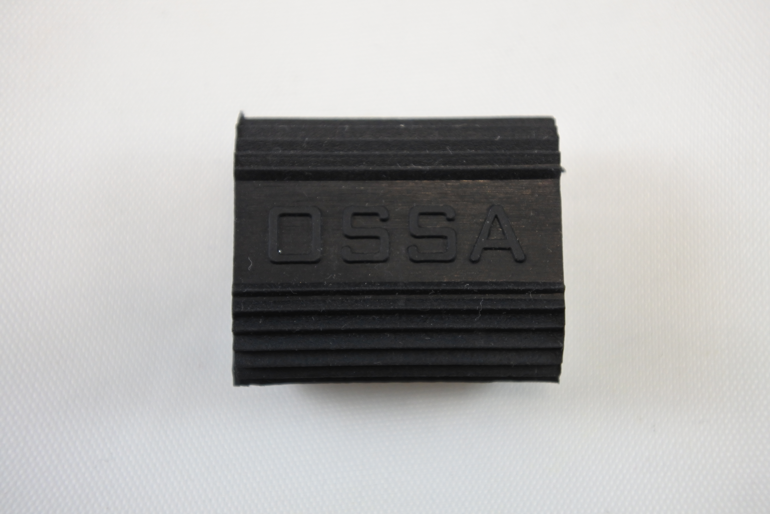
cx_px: 385
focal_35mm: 62
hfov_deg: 32.4
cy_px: 257
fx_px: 1326
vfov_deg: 21.9
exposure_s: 1/125
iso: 500
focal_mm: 23.1
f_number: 5
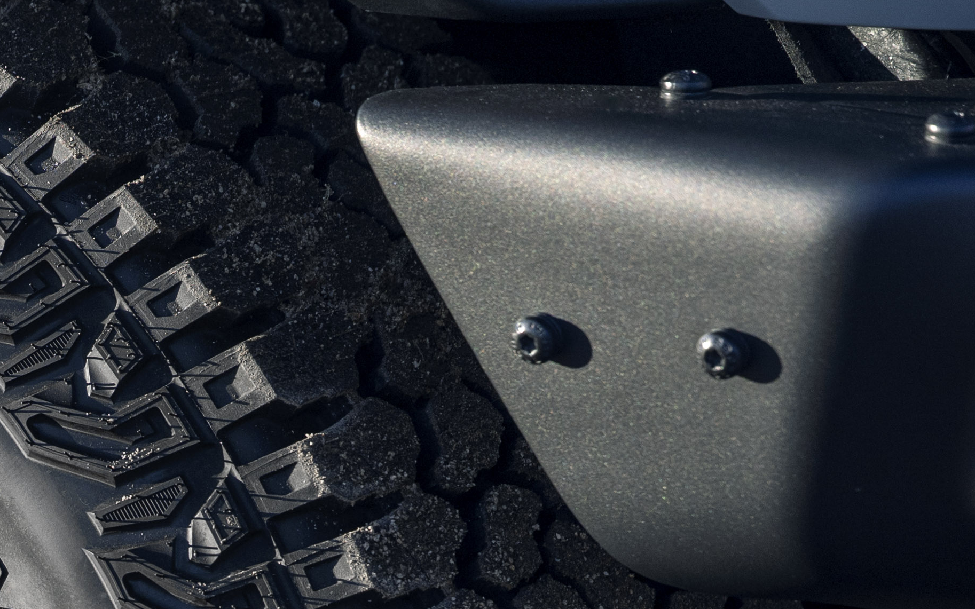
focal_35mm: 553
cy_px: 1031
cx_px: -348
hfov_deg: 3.8
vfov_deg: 2.4
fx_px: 14693
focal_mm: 120
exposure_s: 1/400
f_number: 3.5
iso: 100
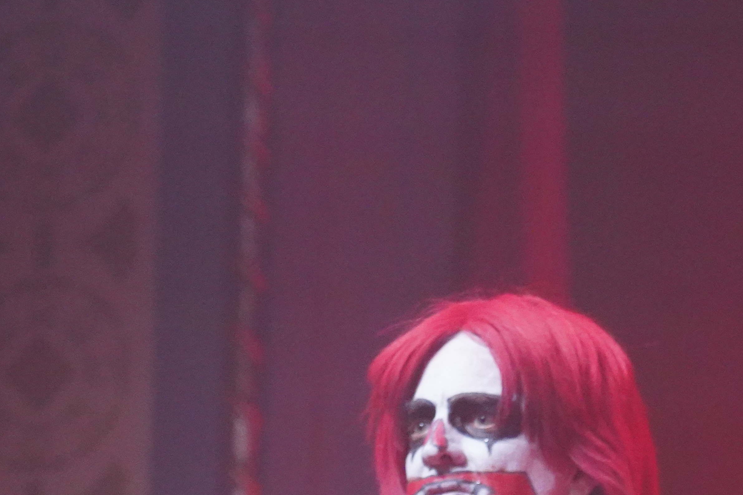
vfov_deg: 5.2
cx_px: 516
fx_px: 5449
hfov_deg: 7.8
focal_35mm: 264
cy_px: 570
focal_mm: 105
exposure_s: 1/160
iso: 12800
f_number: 4
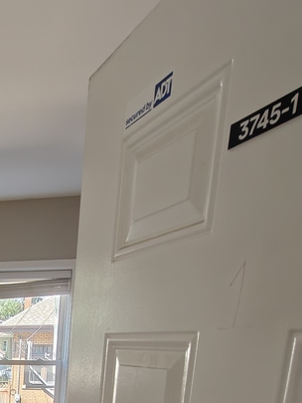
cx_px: -86
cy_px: 455
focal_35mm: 40
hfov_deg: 29.3
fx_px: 465
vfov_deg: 38.0
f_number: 2
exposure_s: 1/63
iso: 800
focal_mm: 2.3
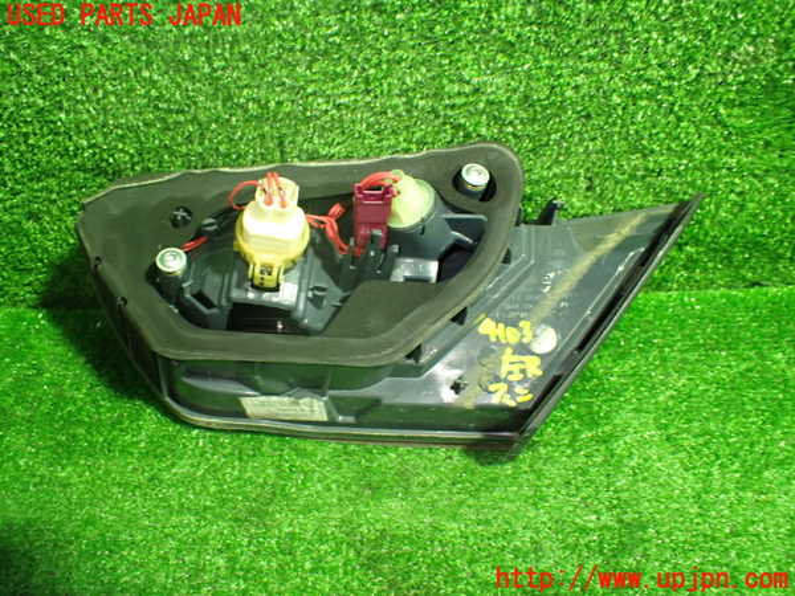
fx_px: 689
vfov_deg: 46.8
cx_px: 398
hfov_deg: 60.0
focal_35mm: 30
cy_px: 298
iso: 800
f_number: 2.3
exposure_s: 1/50
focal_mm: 5.4
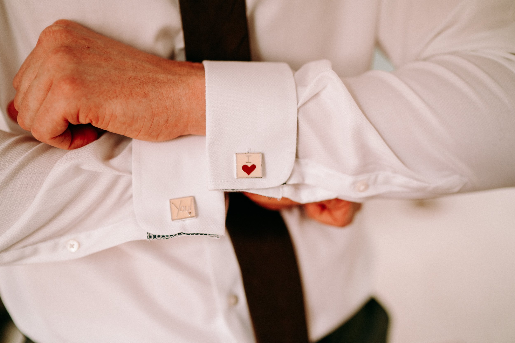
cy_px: 172
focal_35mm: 35
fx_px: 501
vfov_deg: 37.9
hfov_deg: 54.4
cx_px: 258
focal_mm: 35
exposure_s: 1/250
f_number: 1.8
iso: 320
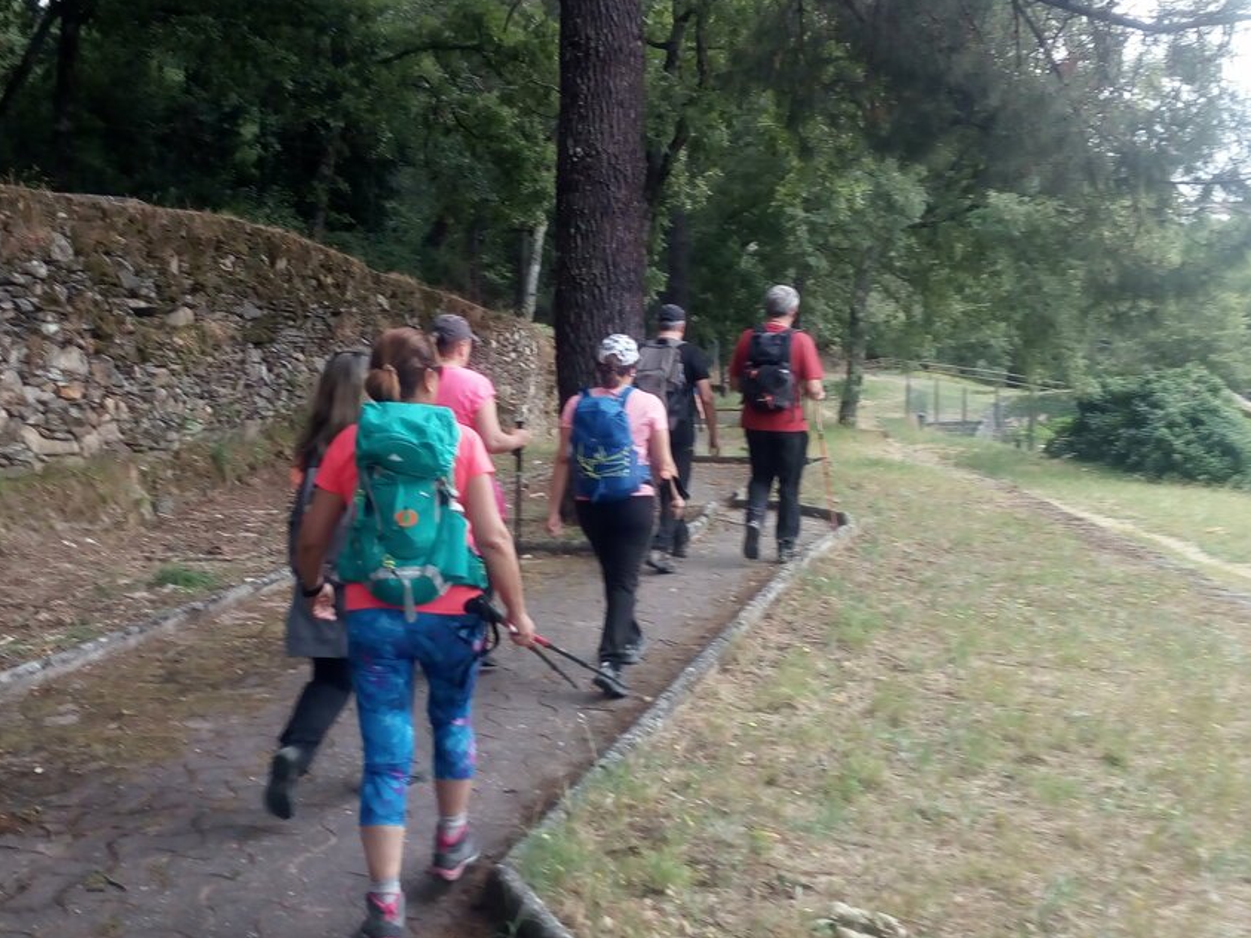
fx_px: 1482
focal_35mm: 41
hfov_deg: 45.6
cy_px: 466
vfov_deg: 35.1
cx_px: 518
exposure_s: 1/100
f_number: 2
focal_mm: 3.5
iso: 142
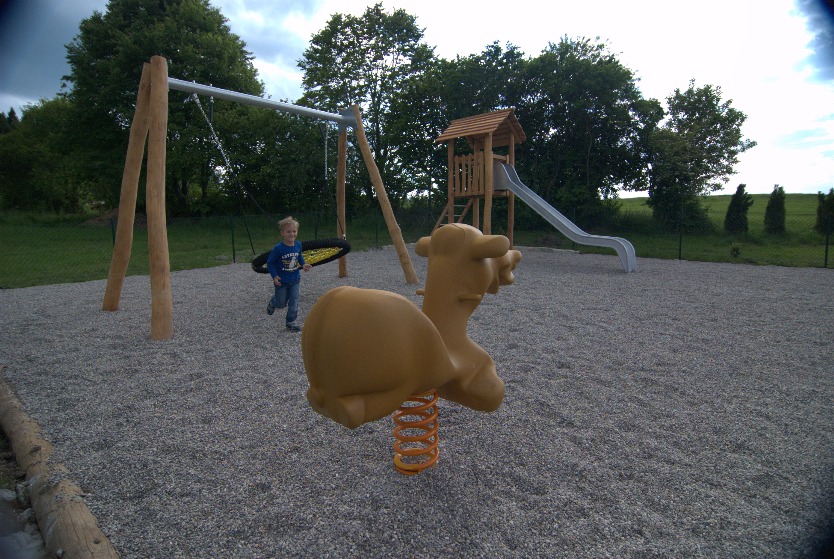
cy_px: 280
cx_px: 417
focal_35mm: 18
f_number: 4.5
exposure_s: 1/400
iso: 400
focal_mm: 12
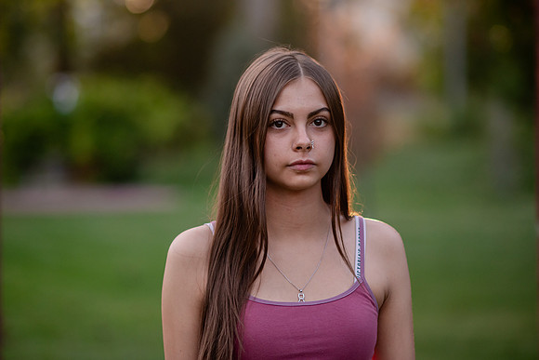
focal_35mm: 121
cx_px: 248
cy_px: 162
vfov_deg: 11.3
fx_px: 1812
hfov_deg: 16.9
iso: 800
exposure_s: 1/3200
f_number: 2
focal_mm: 105
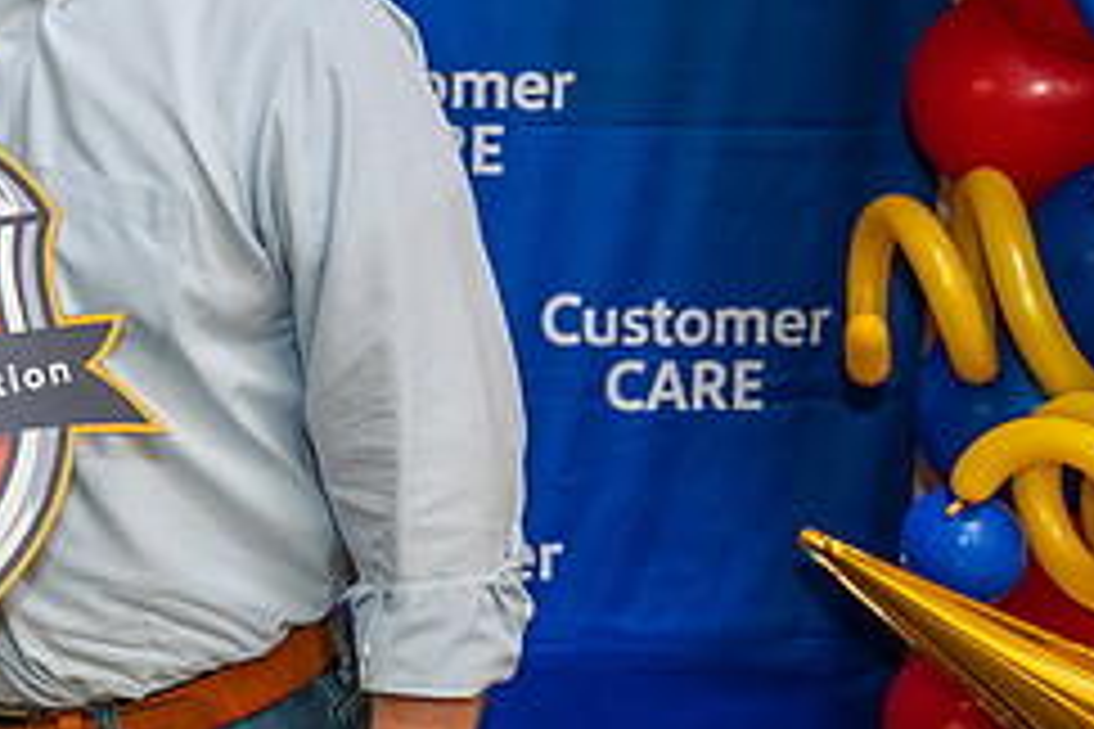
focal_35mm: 97
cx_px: -173
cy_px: 8
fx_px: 2947
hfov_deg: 19.9
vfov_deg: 13.9
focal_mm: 38
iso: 1250
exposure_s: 1/160
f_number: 4
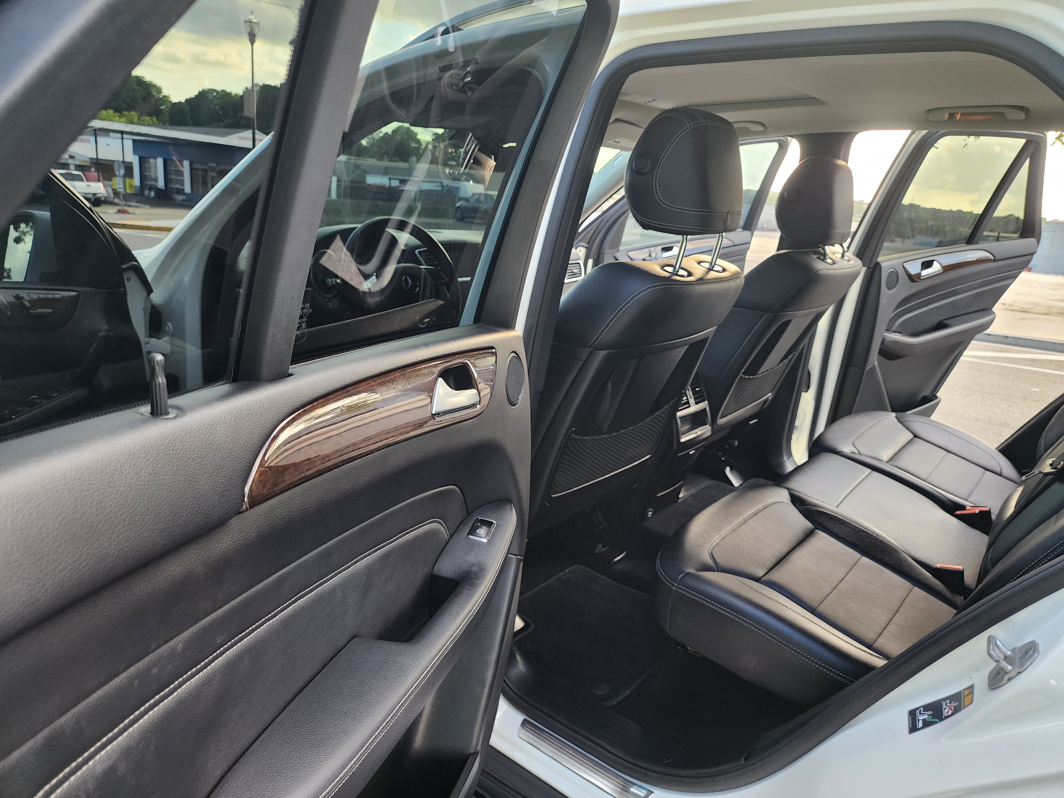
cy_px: 399
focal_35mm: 23
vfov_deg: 58.9
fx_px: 707
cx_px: 532
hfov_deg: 73.9
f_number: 1.8
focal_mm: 6.4
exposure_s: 1/180
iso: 125
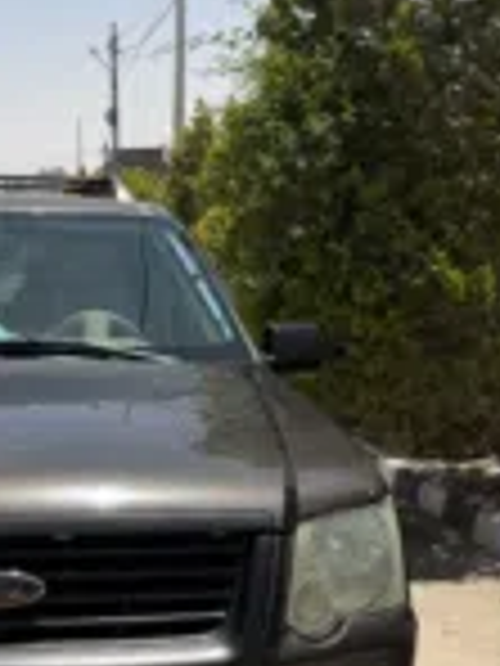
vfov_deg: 28.7
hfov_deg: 21.7
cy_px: 594
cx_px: -18
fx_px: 1252
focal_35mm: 65
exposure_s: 1/5714
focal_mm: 6.76
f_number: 1.78
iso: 80
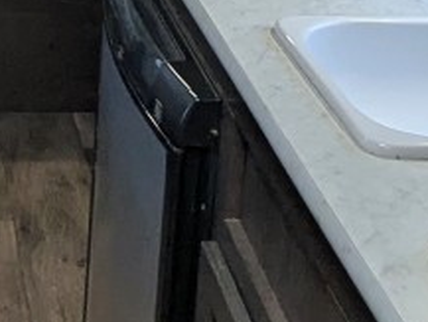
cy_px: -81
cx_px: -141
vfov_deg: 13.9
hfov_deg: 17.7
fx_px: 1274
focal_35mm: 103
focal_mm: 2.35
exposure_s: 1/72.7
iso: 140
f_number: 2.2
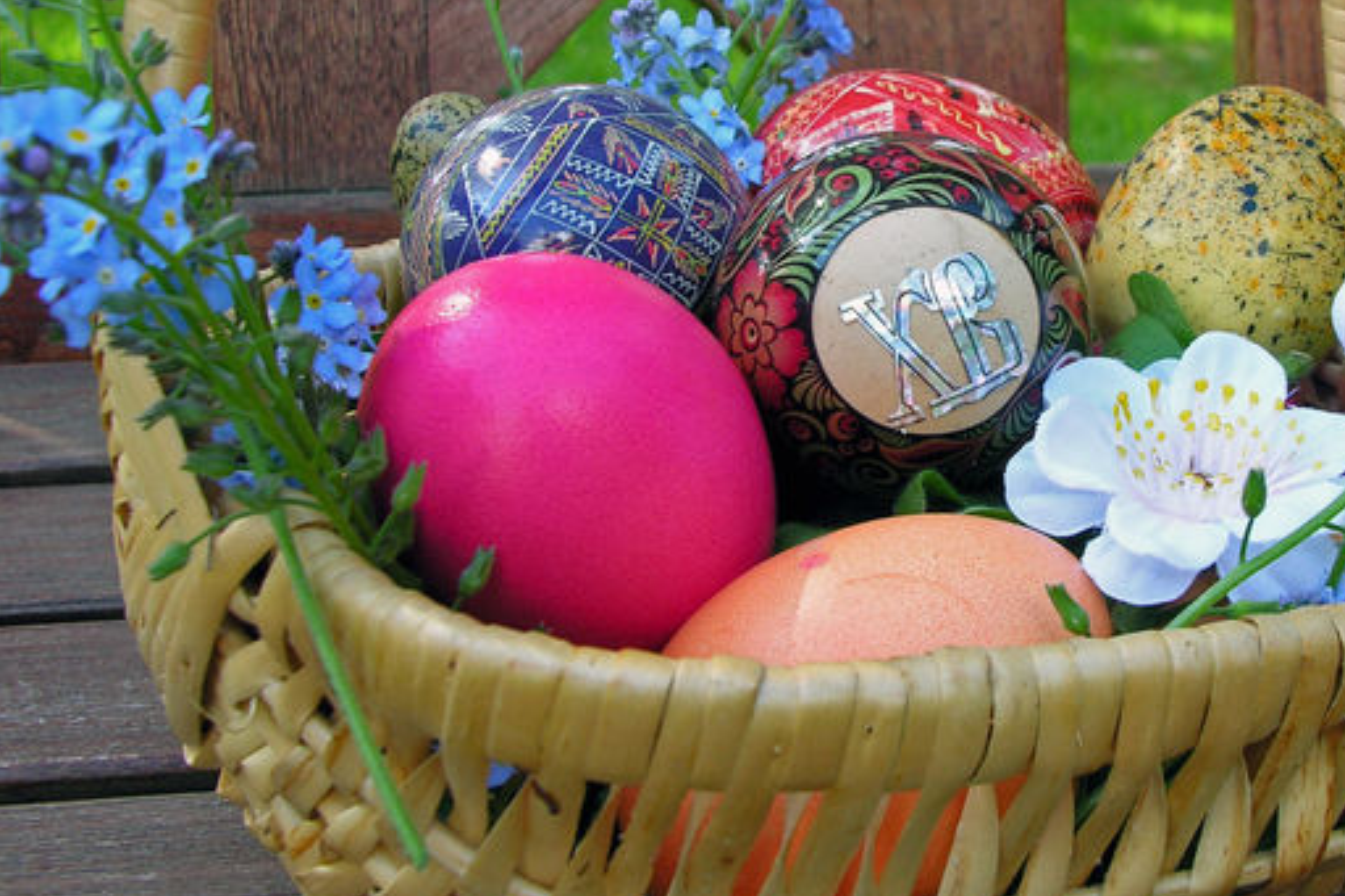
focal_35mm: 64
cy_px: 288
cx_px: 990
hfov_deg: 30.9
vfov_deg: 21.1
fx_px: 2390
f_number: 5
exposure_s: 1/28.8
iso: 50
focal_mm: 8.9
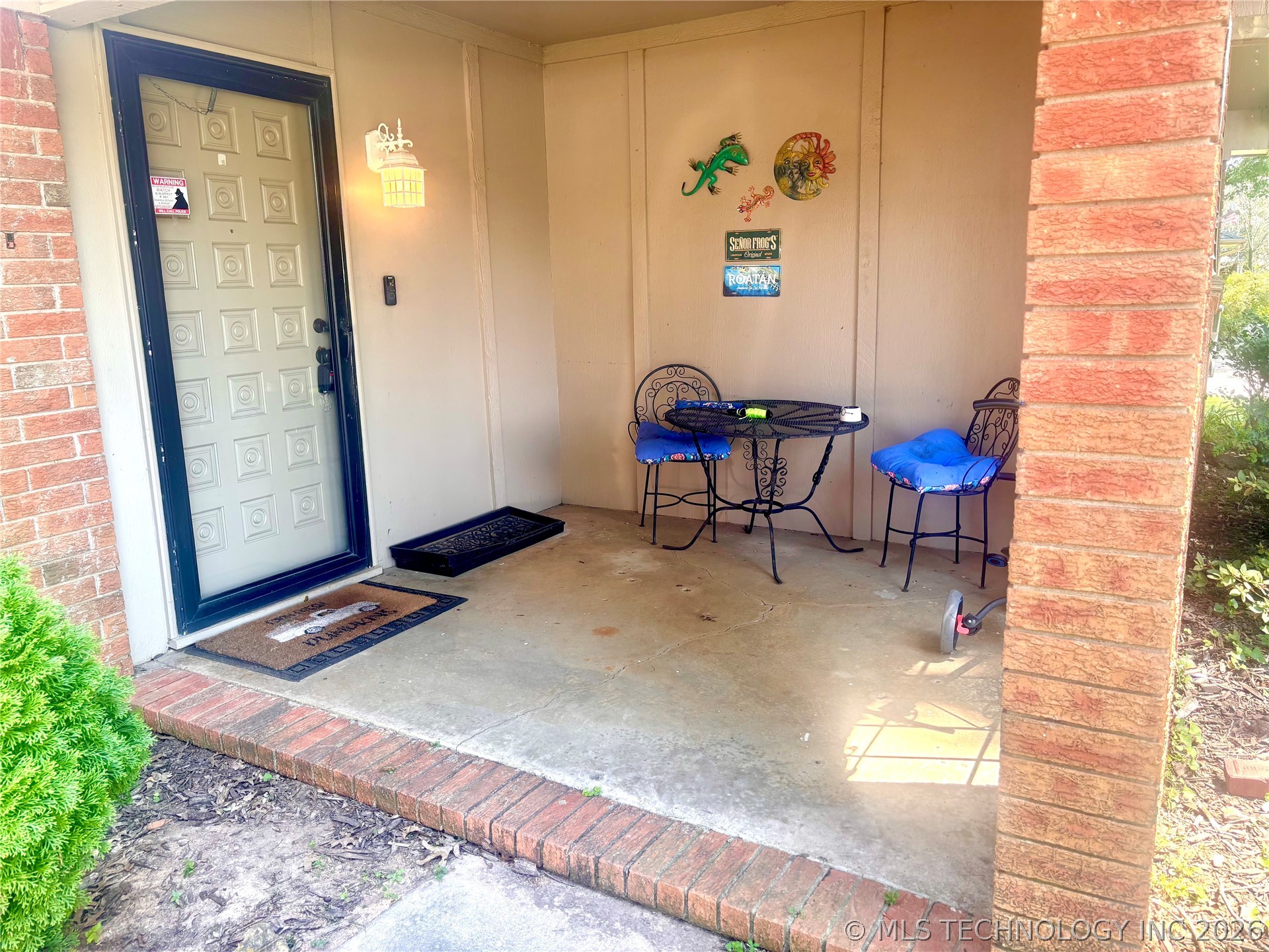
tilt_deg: -11.4
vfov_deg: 53.1
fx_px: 953
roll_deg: +1.8
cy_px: 476
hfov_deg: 67.3
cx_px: 634
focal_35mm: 26
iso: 50
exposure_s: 1/188
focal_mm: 5.96
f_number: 1.6
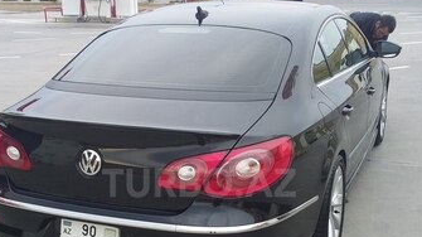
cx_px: 199
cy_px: 183
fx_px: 559
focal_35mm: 50
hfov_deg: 41.3
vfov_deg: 23.6
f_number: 2.2
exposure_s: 1/140
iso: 40
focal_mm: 3.3
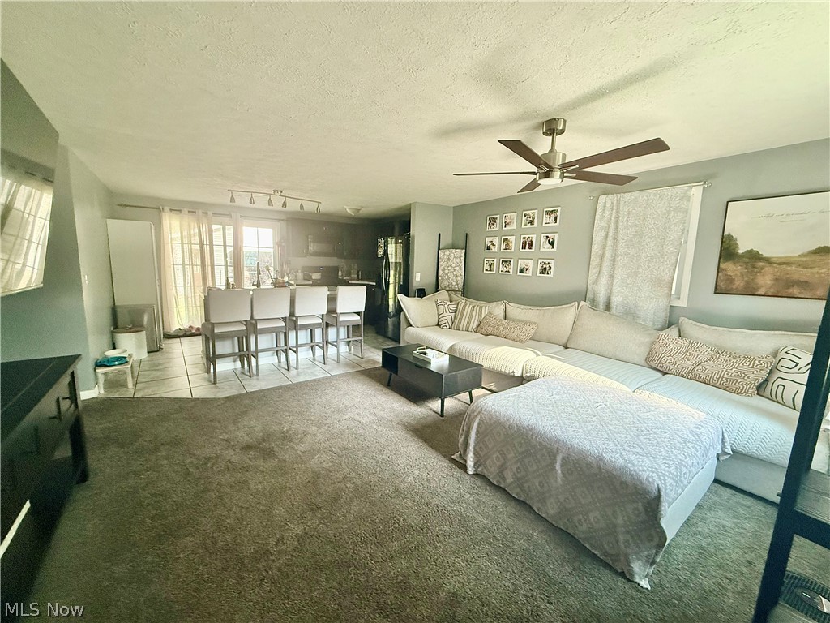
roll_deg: -2.1
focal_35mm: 14
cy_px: 312
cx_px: 415
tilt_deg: -8.7
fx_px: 336
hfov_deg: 102.1
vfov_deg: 85.7
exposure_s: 1/99
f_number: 2.2
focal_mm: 2.22
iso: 320
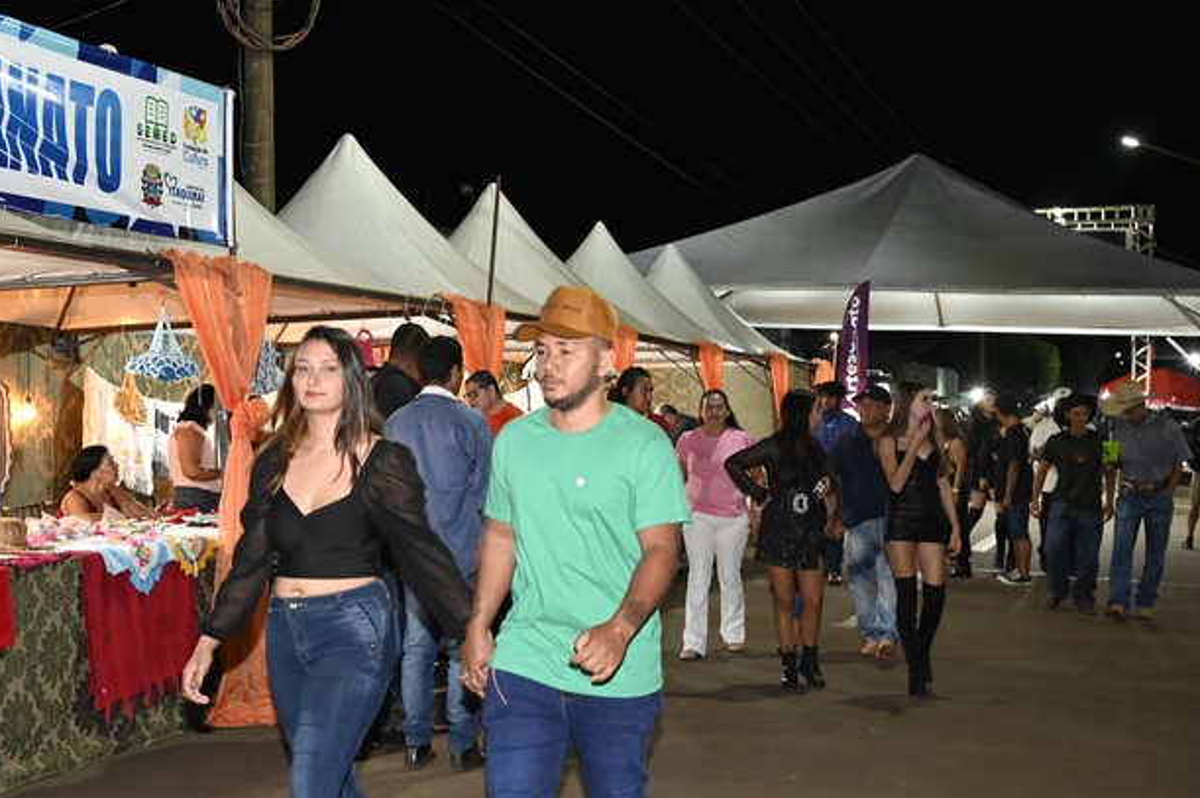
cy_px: 416
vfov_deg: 24.1
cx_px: 501
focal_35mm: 56
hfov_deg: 35.6
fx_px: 1865
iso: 4000
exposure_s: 1/60
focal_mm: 38
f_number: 4
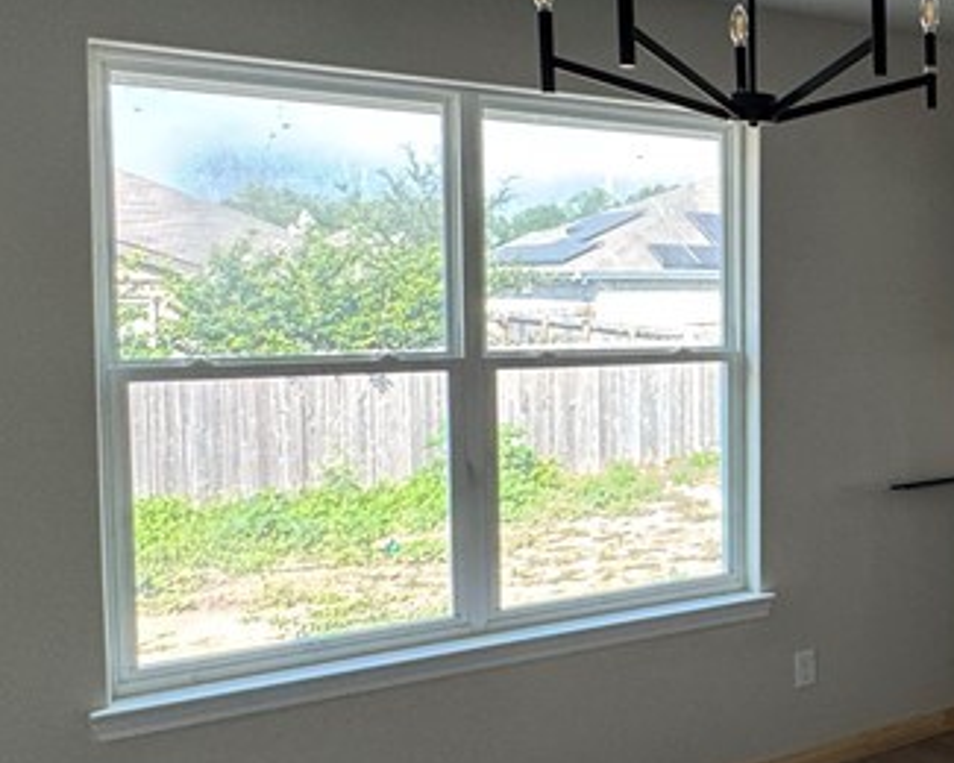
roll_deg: -0.5
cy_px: 352
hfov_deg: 35.8
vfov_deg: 34.9
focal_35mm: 43
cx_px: 1074
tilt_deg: -2.8
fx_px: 1214
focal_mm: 2.22
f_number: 2.2
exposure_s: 1/99
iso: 100
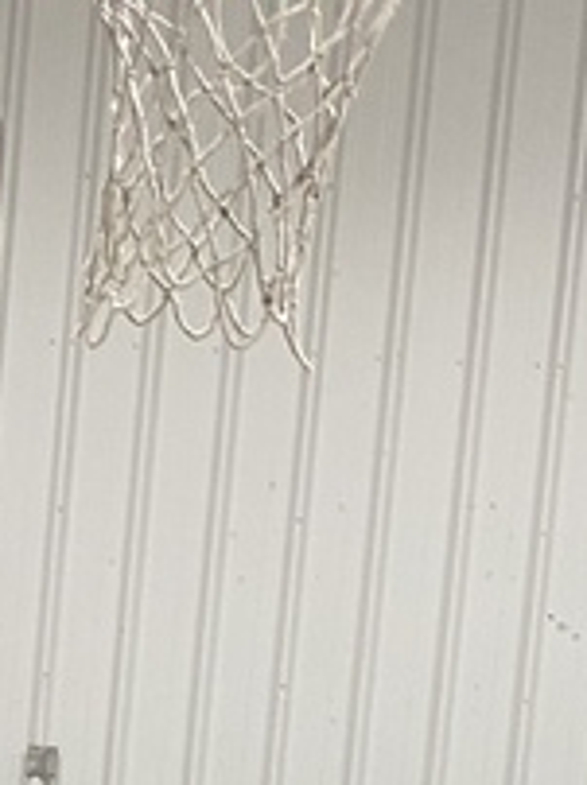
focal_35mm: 132
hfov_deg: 11.0
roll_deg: -5.7
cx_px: -148
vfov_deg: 13.2
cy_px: 1508
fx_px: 2991
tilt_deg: -5.0
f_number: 1.8
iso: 125
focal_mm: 4.25
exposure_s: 1/60
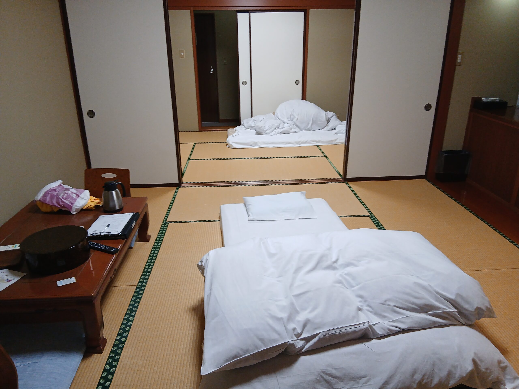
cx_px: 260
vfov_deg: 53.1
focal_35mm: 26
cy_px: 194
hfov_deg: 67.3
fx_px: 390
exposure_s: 1/50
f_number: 1.8
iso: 200
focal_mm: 3.86
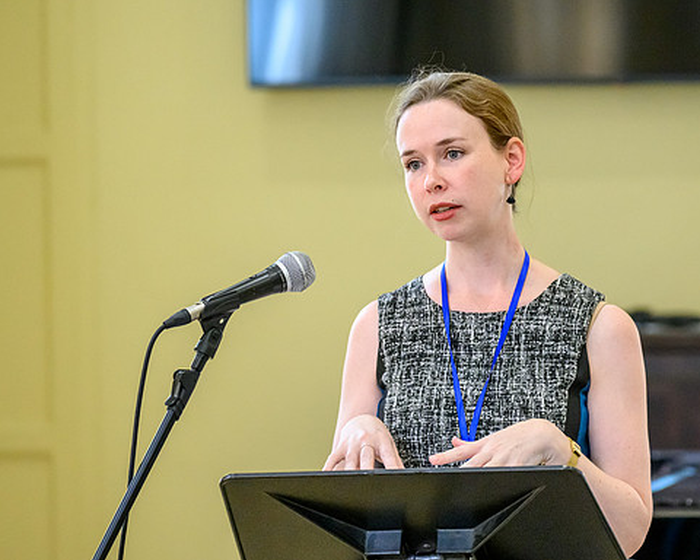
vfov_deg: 6.8
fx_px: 4724
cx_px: 375
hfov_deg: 8.5
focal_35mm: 228
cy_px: 280
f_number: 2.8
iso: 4000
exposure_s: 1/640
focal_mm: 133
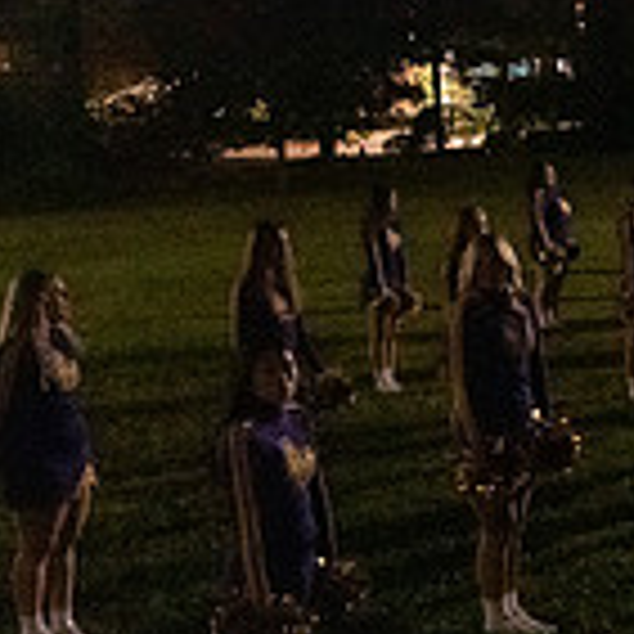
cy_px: 277
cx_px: 724
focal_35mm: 84
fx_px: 1741
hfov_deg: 19.6
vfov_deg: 20.6
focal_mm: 24
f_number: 5
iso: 10000
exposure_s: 1/40
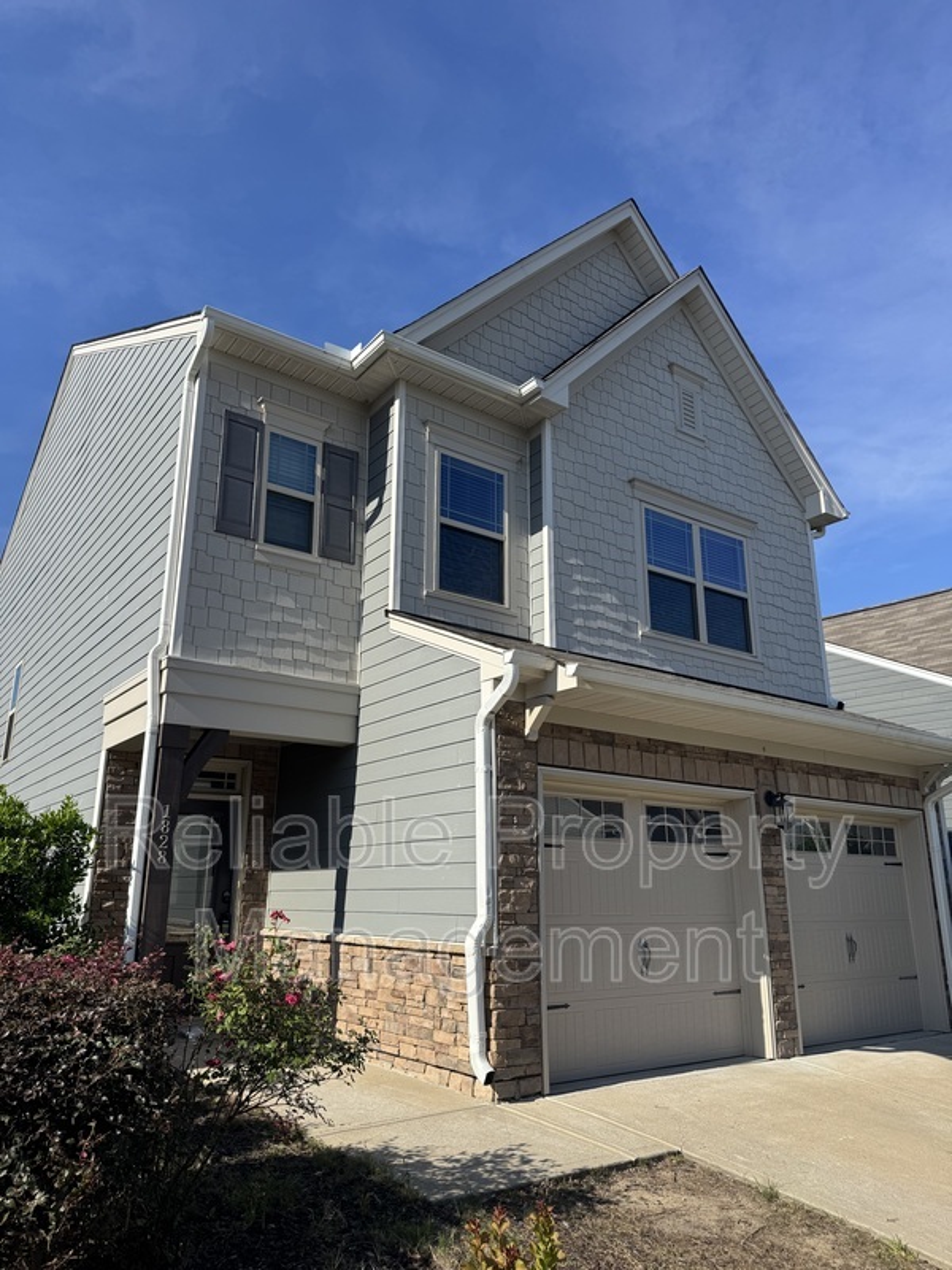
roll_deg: +1.1
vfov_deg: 71.6
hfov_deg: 56.8
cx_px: 476
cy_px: 635
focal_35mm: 24
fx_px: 880
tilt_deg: +17.2
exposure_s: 1/4049
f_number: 1.78
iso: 80
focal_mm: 6.76
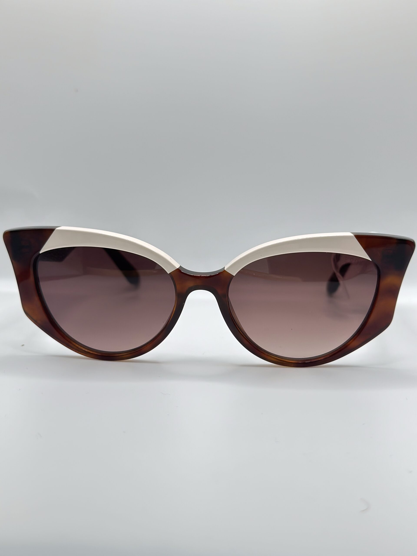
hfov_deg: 30.3
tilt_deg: -31.5
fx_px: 771
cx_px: 208
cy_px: 278
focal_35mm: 48
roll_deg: +0.0
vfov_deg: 39.7
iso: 80
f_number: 1.78
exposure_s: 1/383
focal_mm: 6.86
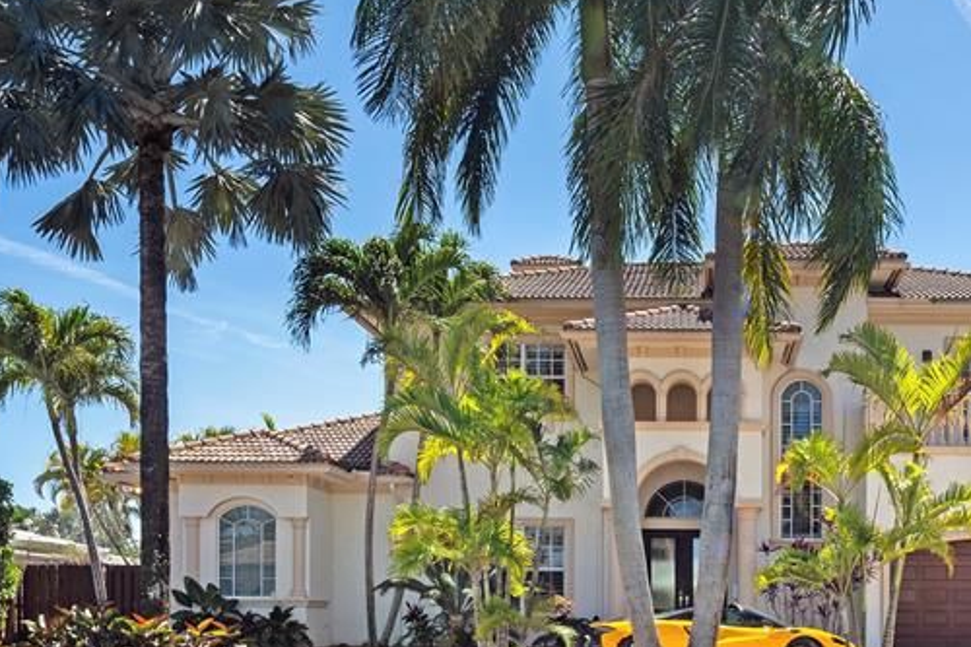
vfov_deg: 33.2
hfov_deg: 46.3
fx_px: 1078
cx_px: 759
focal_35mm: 40
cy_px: 244
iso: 400
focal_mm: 17
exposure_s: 1/640
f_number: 8
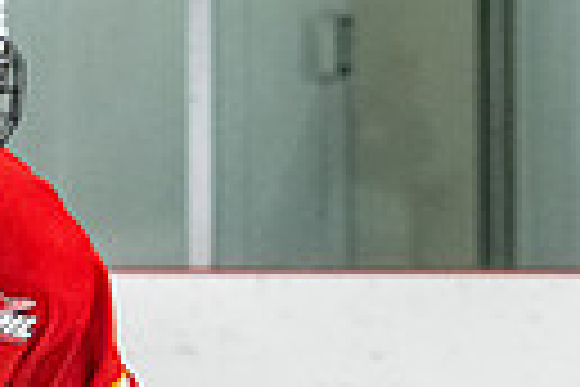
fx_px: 12388
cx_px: -152
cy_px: 732
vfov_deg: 1.8
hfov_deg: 2.7
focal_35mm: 769
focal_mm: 100
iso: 3200
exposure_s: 1/800
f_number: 2.8
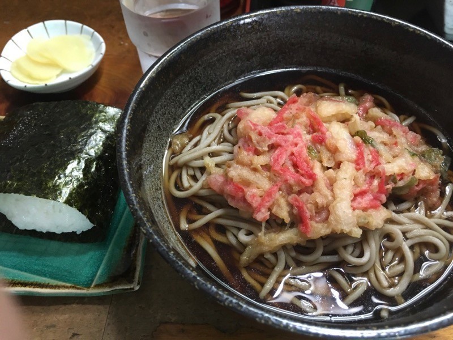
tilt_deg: -54.4
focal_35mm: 29
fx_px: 380
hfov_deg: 61.7
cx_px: 226
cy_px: 170
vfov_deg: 48.2
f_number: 2.2
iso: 200
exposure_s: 1/15
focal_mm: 4.15
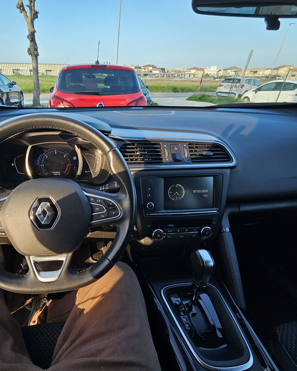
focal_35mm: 17
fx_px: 187
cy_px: 185
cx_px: 89
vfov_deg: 89.6
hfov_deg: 73.5
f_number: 2.2
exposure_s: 1/250
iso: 50
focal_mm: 2.2
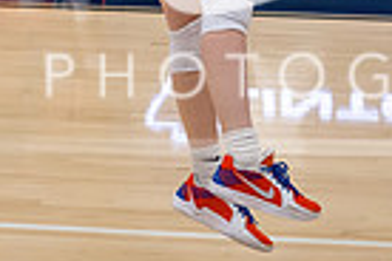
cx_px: 146
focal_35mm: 355
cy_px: -233
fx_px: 3865
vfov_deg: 3.8
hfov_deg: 5.8
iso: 2000
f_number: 2.8
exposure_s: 1/1000
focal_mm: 70
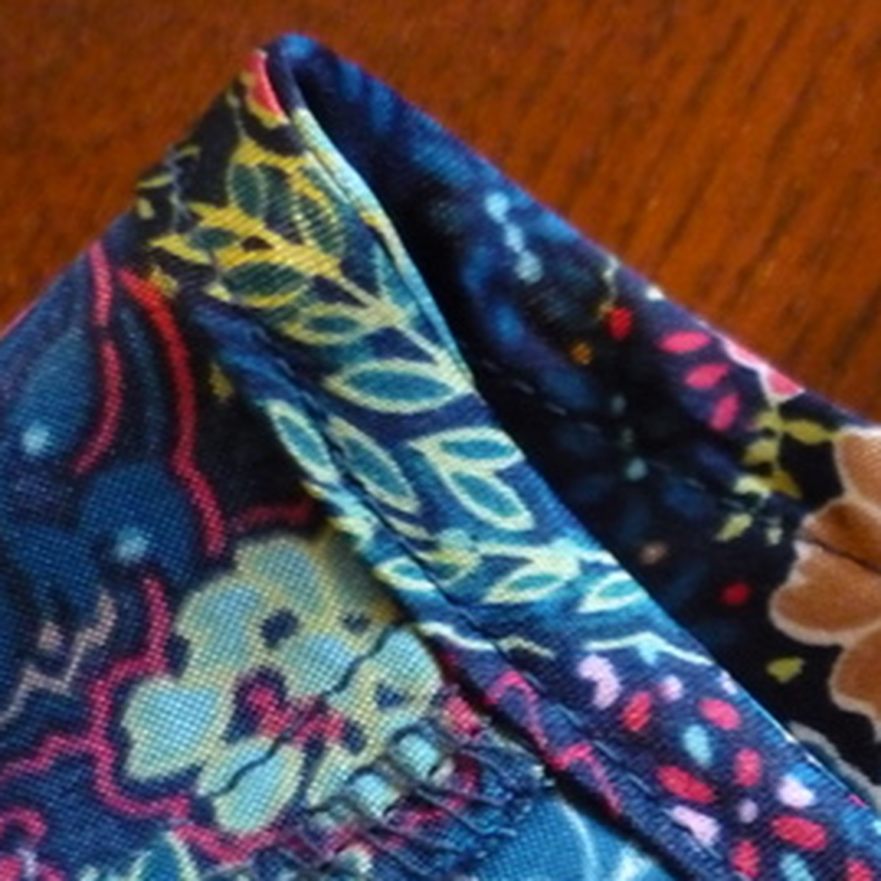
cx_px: 924
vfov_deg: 25.9
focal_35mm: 65
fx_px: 1872
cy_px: 734
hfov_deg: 25.0
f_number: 2.8
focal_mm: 5.5
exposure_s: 1/10
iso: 800
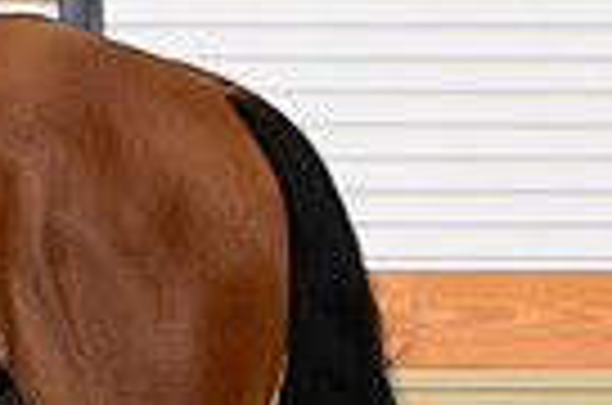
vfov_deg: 1.7
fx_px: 13789
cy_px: 326
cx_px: -630
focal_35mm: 813
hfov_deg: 2.5
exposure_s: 1/125
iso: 2500
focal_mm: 190
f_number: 6.3
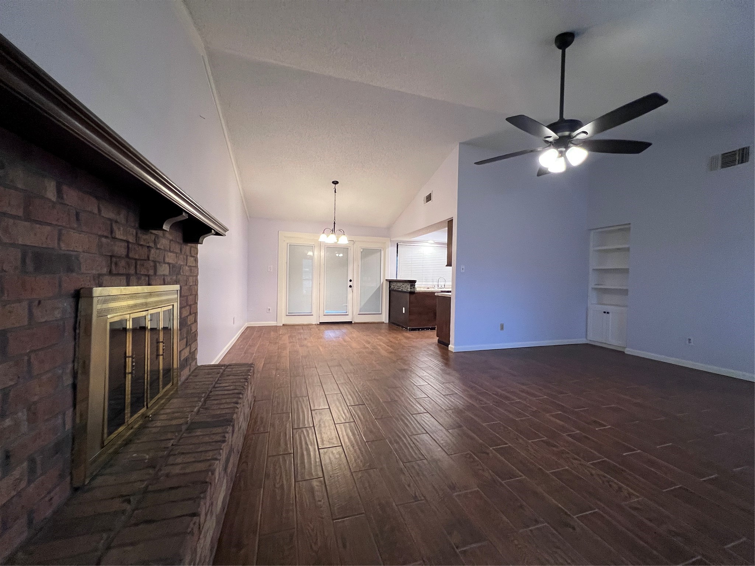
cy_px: 283
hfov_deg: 106.2
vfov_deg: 89.9
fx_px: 284
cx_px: 378
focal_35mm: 13
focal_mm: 1.57
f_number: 1.8
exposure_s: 1/60
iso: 400
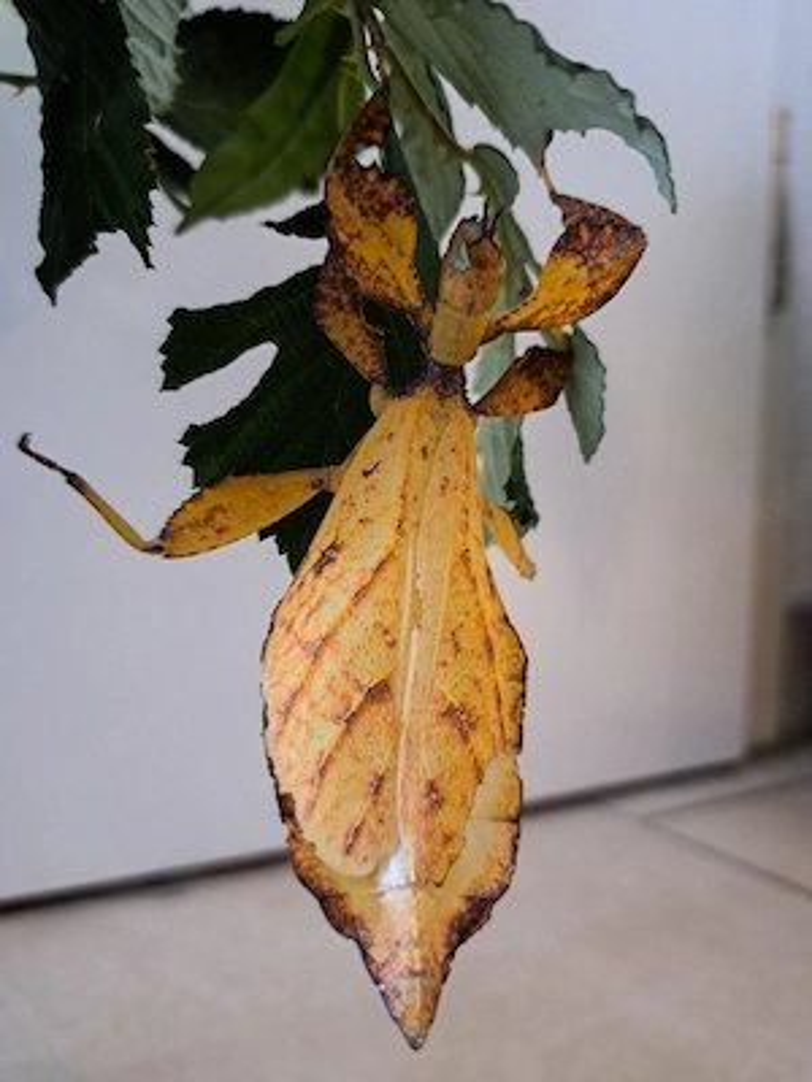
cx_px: 406
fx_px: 751
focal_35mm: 24
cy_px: 541
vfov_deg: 71.6
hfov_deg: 56.8
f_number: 1.8
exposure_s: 1/20
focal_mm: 5.23
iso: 800
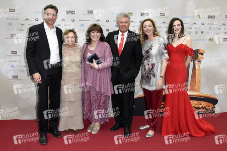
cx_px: 114
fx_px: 189
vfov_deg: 43.5
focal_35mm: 30
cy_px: 76
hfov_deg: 62.0
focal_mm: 20
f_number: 6.3
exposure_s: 1/160
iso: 1600
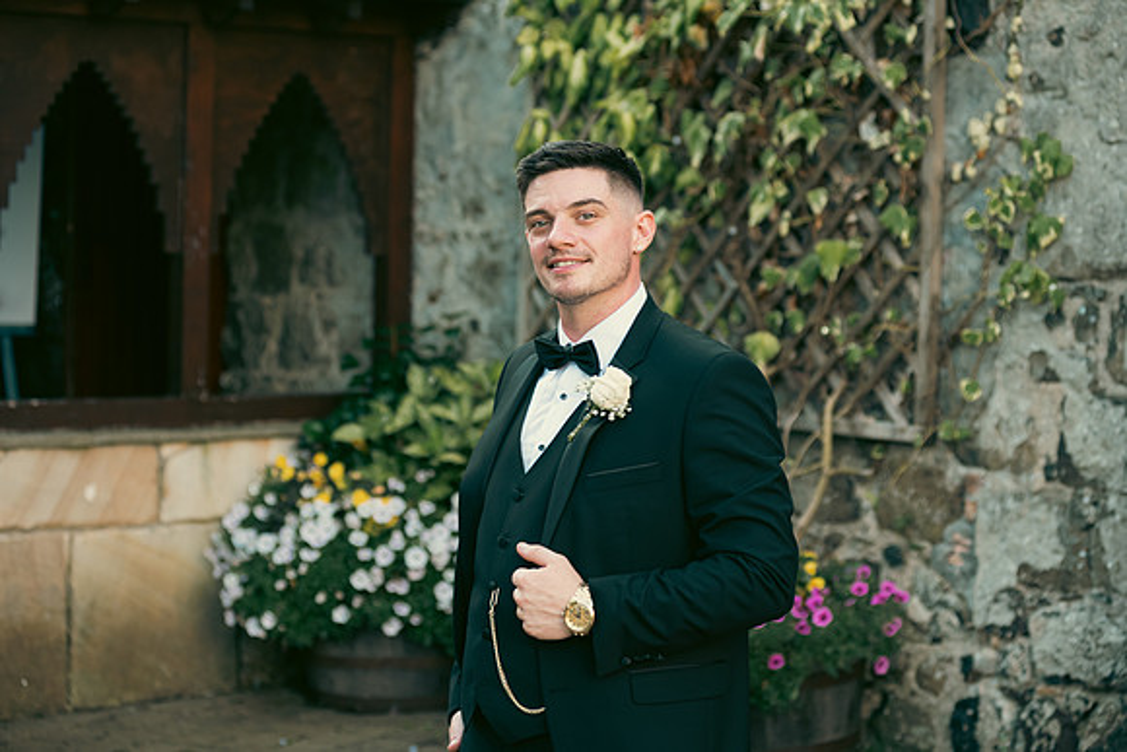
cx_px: 564
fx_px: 2505
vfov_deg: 17.1
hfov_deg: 25.4
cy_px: 376
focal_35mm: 80
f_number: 3.5
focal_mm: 80
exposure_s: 1/200
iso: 200
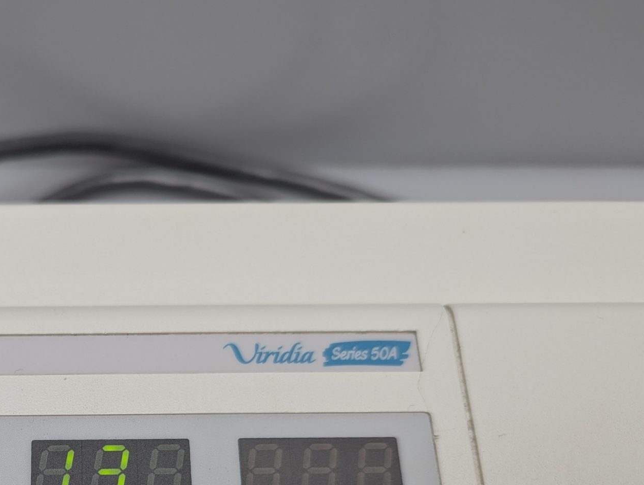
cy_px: 479
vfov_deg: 28.1
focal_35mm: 49
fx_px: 913
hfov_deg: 36.4
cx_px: 63
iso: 59
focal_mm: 6.81
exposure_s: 1/100
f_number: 1.85
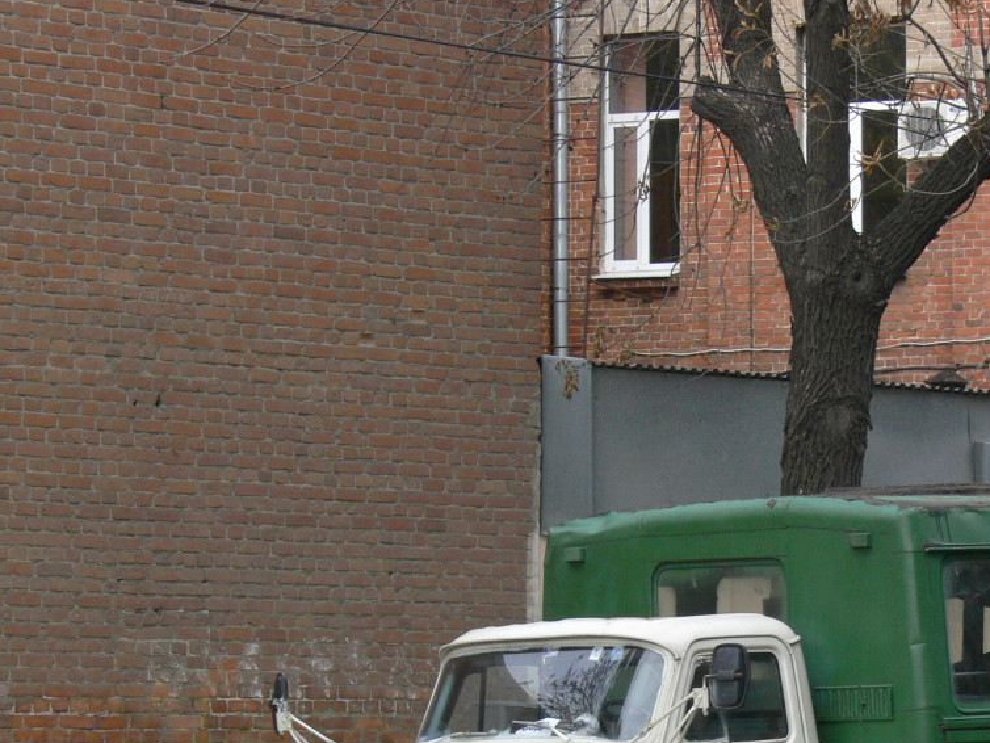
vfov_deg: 8.5
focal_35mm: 175
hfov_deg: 11.2
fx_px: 5007
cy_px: 627
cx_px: 811
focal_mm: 21
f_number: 7.1
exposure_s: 1/80
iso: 100
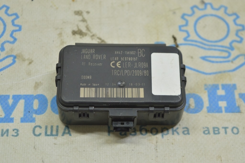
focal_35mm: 82
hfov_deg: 24.6
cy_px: 82
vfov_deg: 16.5
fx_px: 561
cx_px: 122
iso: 400
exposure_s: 1/20
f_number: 5.6
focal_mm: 55
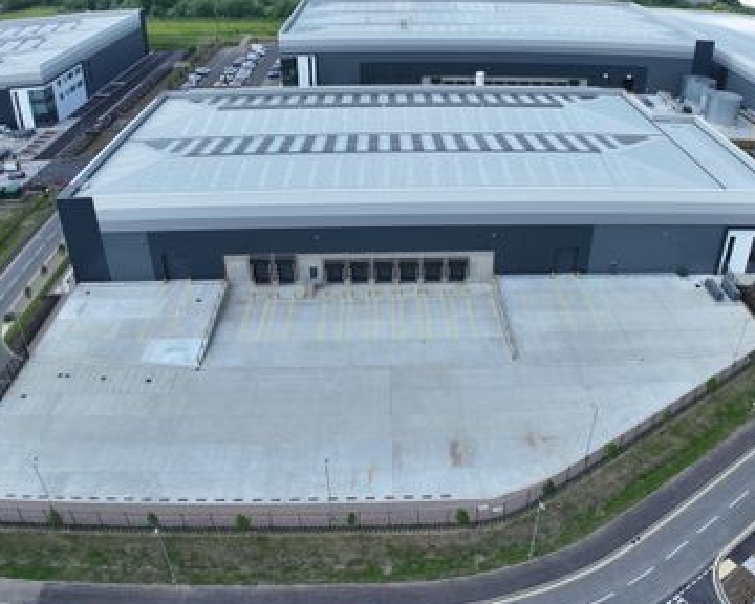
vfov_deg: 54.9
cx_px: 409
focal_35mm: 26
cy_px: 310
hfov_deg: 65.9
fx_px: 581
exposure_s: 1/800
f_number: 2.8
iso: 100
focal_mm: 12.29
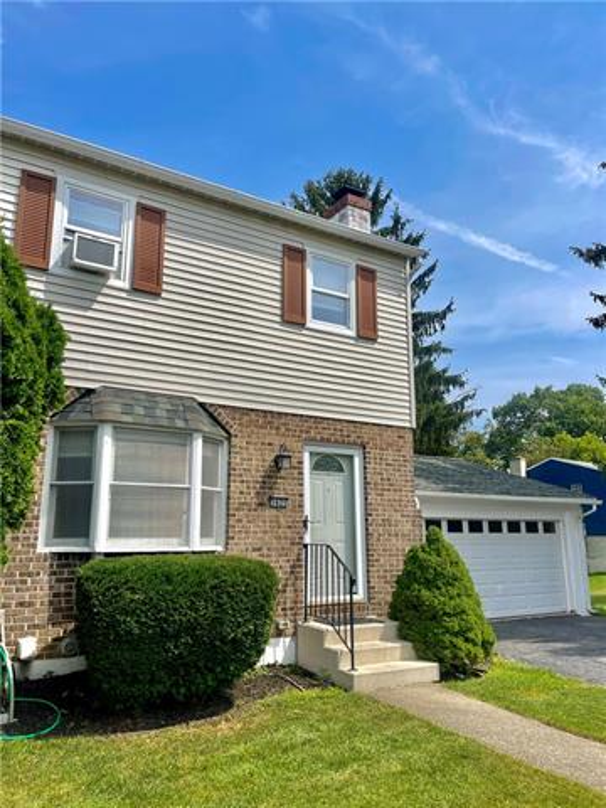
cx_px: 303
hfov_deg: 53.1
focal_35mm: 26
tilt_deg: +11.0
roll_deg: -0.5
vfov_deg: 67.3
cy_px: 404
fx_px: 607
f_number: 1.6
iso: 32
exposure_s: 1/4902
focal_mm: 5.1
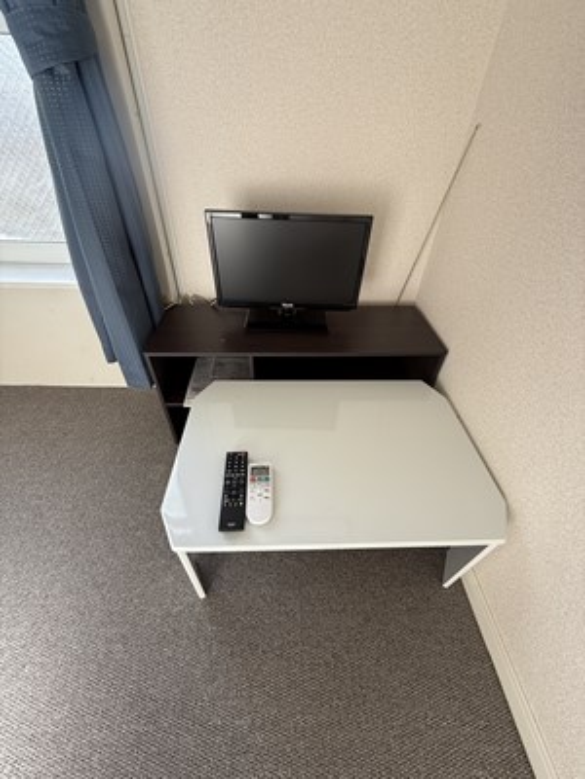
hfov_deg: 85.7
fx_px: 315
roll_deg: -2.3
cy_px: 390
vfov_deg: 102.1
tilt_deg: -40.5
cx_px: 292
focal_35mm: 14
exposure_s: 1/109
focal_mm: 2.22
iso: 50
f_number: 2.2
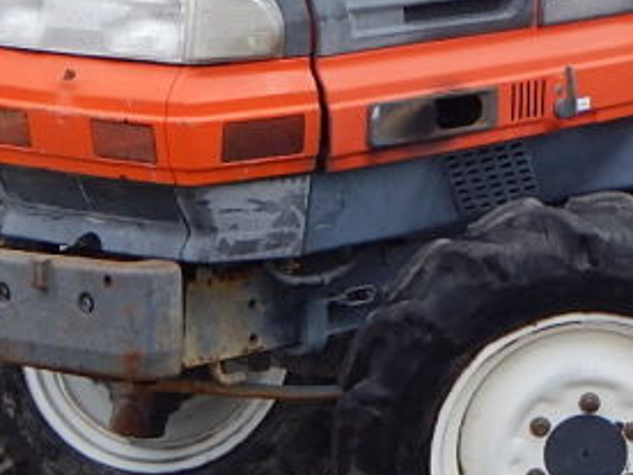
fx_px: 3584
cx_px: 679
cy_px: -124
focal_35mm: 196
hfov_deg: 10.0
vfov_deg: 7.5
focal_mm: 9.7
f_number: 3.8
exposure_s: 1/250
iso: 125
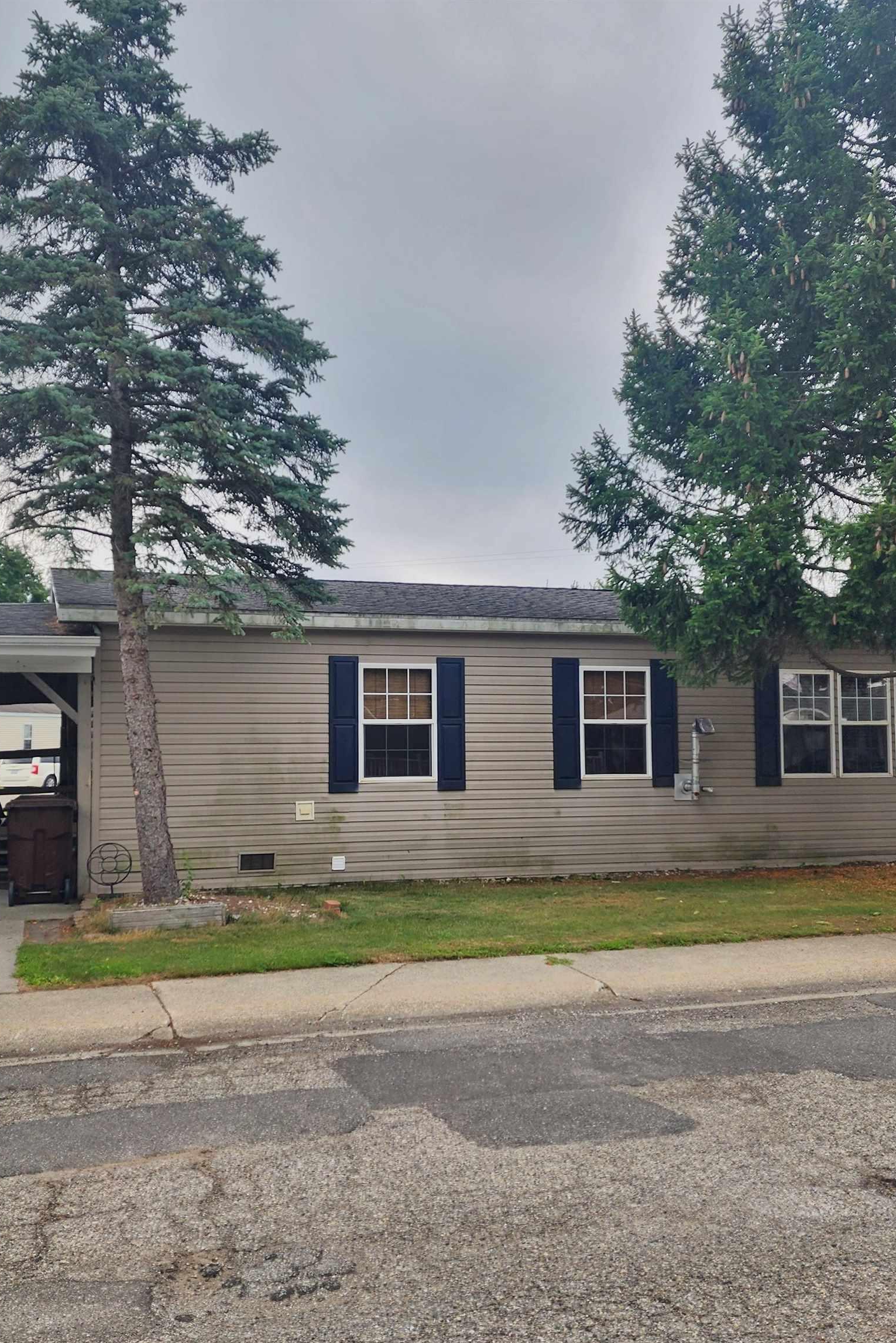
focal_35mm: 32
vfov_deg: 58.7
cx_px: 404
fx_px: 1194
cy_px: 673
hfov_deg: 41.1
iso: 12
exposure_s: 1/647
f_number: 1.8
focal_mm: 6.4
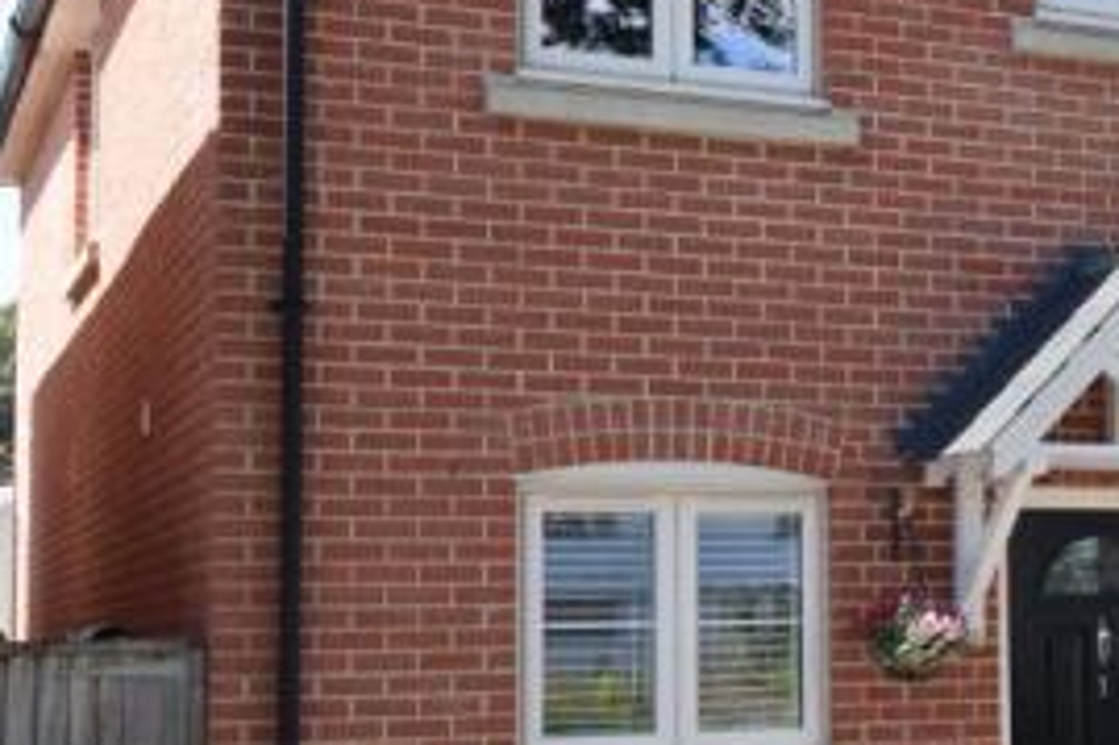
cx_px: 1061
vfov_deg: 18.6
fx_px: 2268
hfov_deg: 26.5
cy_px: 447
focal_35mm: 73
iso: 280
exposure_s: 1/250
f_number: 8
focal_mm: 20
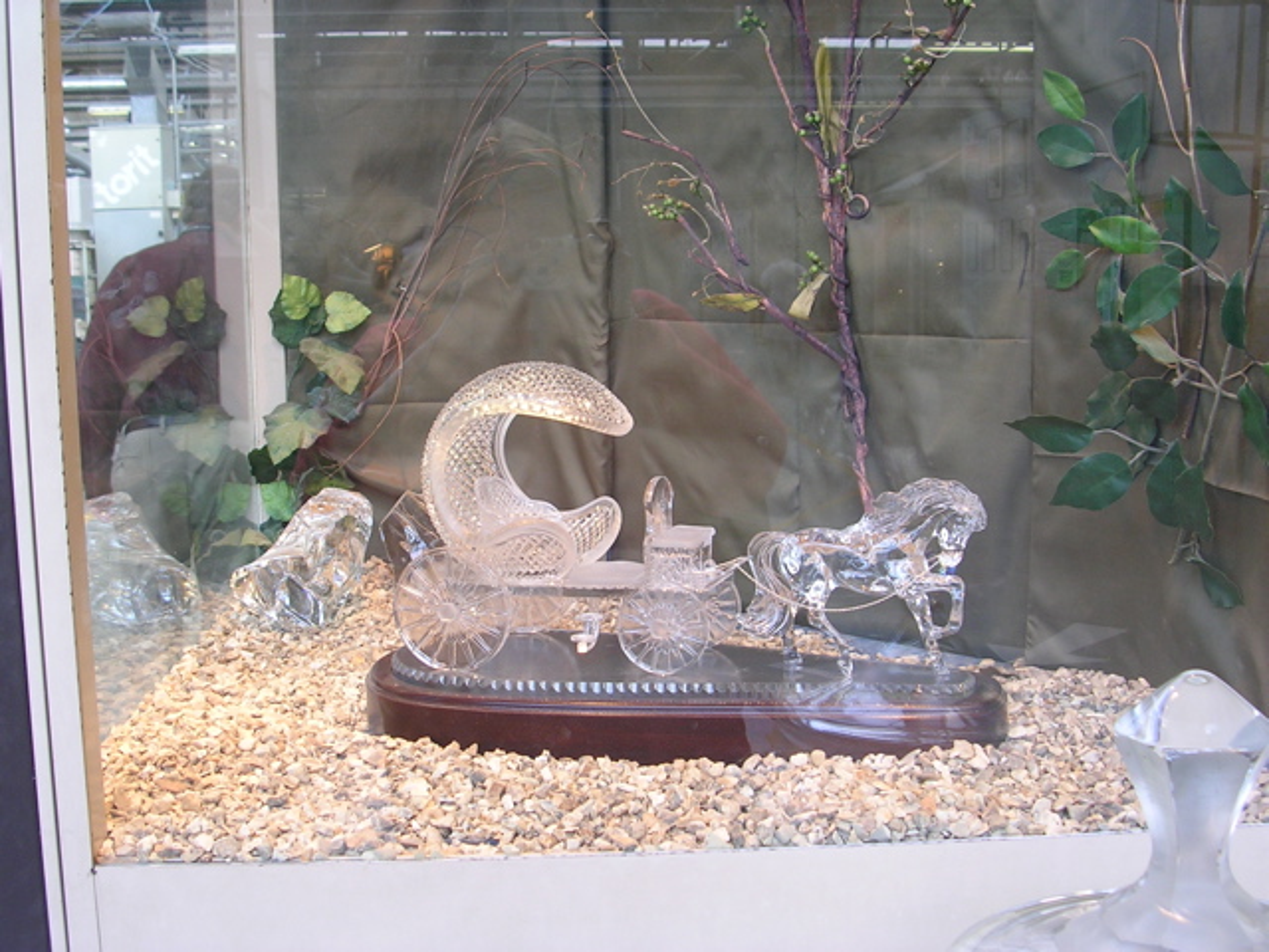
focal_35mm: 43
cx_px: 634
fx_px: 1576
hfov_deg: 43.9
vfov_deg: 33.6
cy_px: 476
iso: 50
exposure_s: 1/11.3
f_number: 3
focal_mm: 6.6
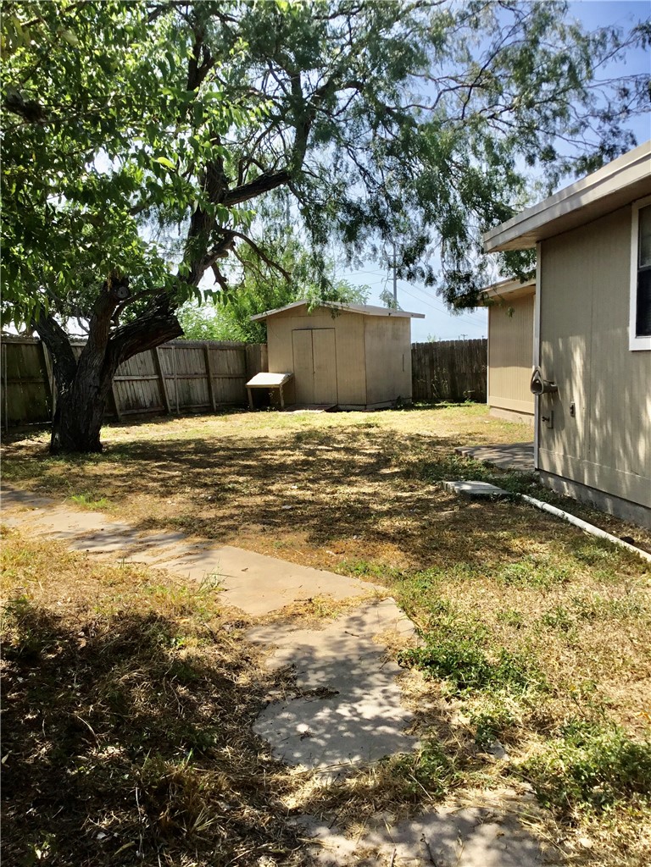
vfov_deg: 58.4
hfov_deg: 45.4
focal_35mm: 31
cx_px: 326
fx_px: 777
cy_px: 434
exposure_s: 1/823
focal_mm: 3.3
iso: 25
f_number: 2.4
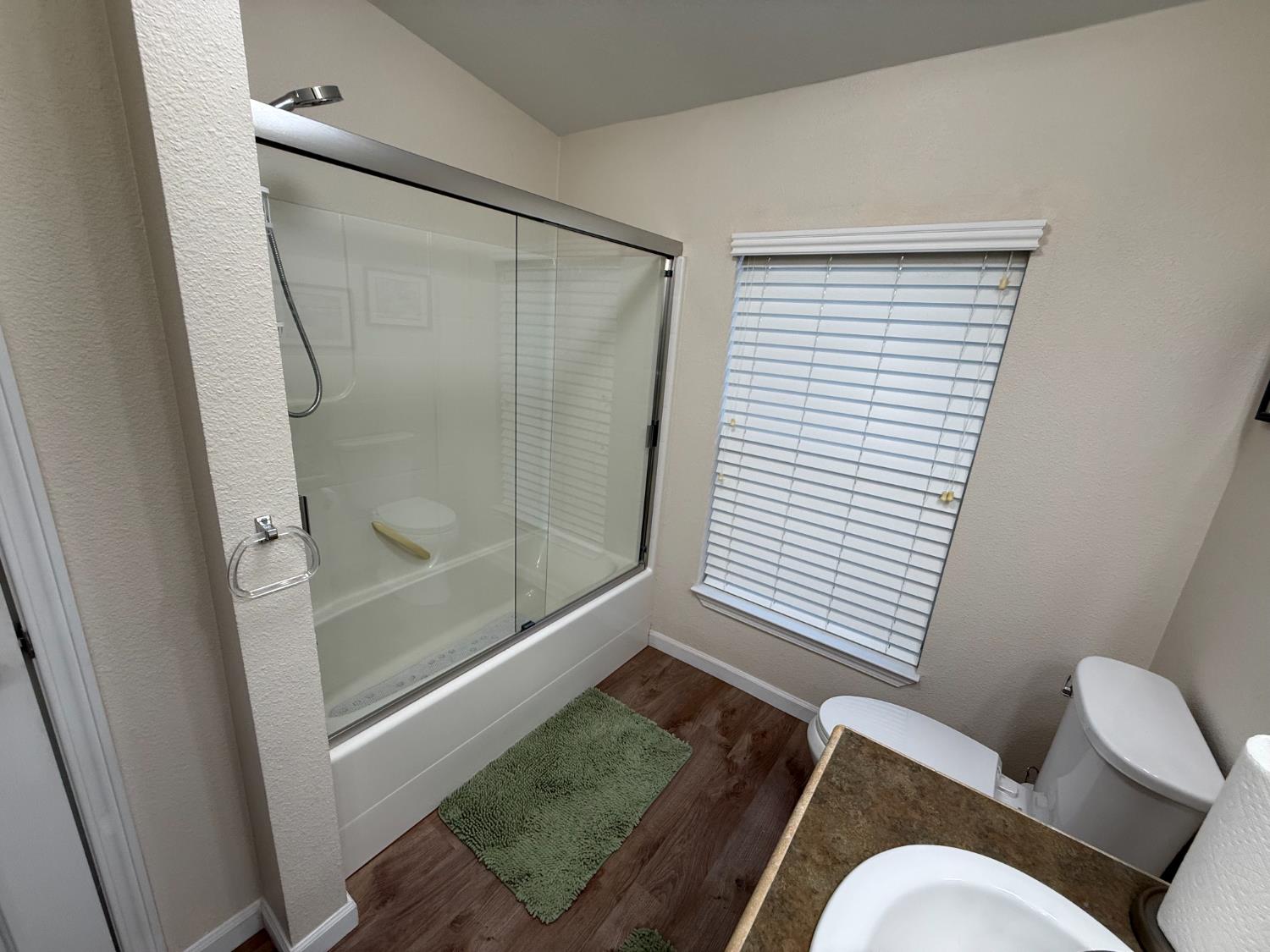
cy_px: 476
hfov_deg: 102.1
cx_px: 635
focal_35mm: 14
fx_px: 514
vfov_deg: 85.7
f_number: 2.2
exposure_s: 1/120
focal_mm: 2.22
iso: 125
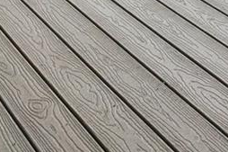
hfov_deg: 17.4
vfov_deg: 9.8
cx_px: 296
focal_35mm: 110
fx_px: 697
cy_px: -287
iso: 500
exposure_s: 1/80
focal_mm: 17.5
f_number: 8
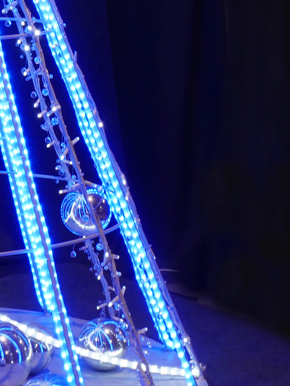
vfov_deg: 14.8
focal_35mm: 131
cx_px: -118
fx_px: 1462
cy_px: -17
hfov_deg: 11.0
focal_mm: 21
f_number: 13
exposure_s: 1/8
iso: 400
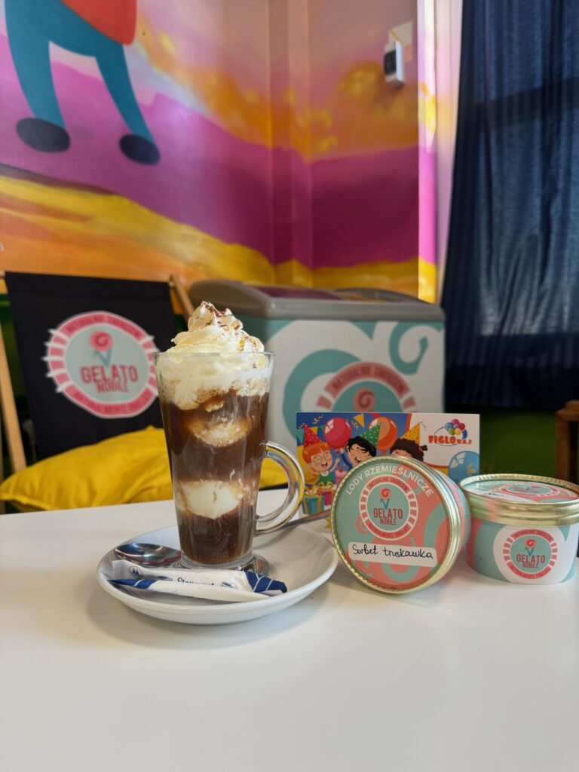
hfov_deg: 56.8
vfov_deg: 71.6
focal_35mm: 24
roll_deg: +0.9
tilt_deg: -3.3
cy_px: 386
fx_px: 535
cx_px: 290
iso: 100
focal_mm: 6.76
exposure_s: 1/100
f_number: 1.78
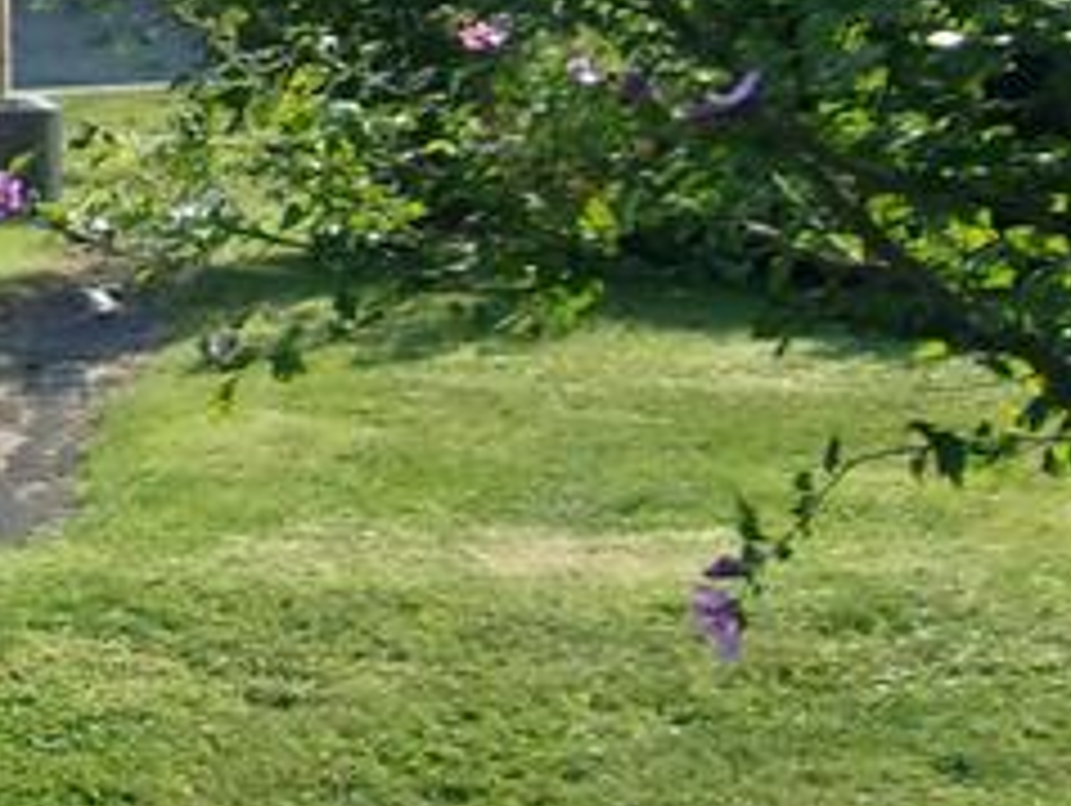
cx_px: -873
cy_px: -203
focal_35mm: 116
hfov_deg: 14.8
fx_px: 3593
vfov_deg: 12.4
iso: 200
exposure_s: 1/110
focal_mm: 4.9
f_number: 10.4
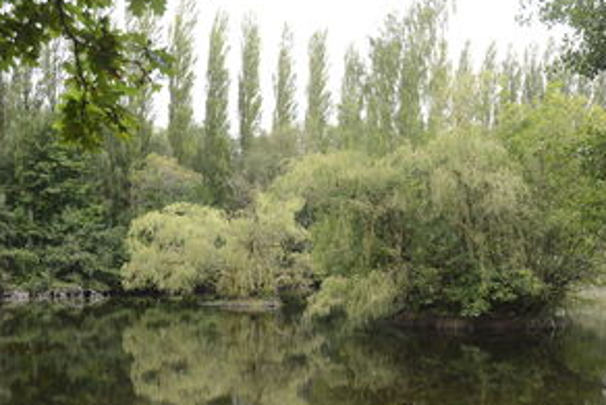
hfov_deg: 40.2
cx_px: 346
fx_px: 825
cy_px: 297
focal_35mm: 49
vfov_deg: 27.2
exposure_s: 1/1600
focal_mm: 32
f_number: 7.1
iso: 4000
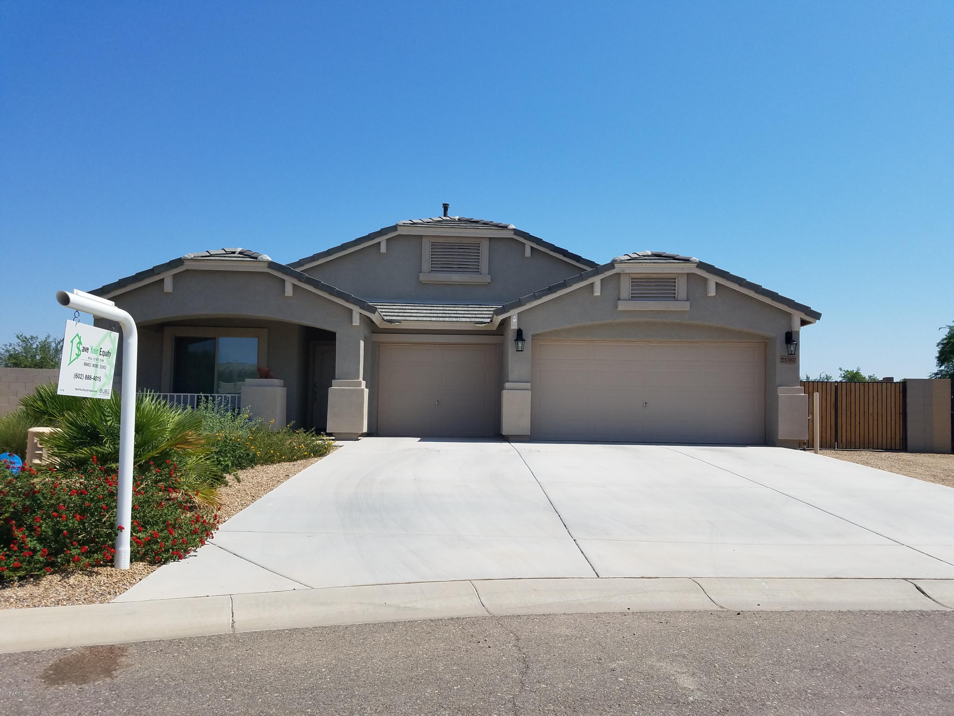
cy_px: 358
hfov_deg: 67.3
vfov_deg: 53.1
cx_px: 477
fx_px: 717
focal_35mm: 26
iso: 50
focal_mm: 4.2
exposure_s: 1/3552
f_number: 1.7
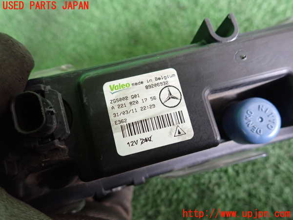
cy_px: 110
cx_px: 146
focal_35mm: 25
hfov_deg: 69.4
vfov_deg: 54.9
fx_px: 212
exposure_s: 1/30
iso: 400
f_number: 2
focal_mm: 4.5
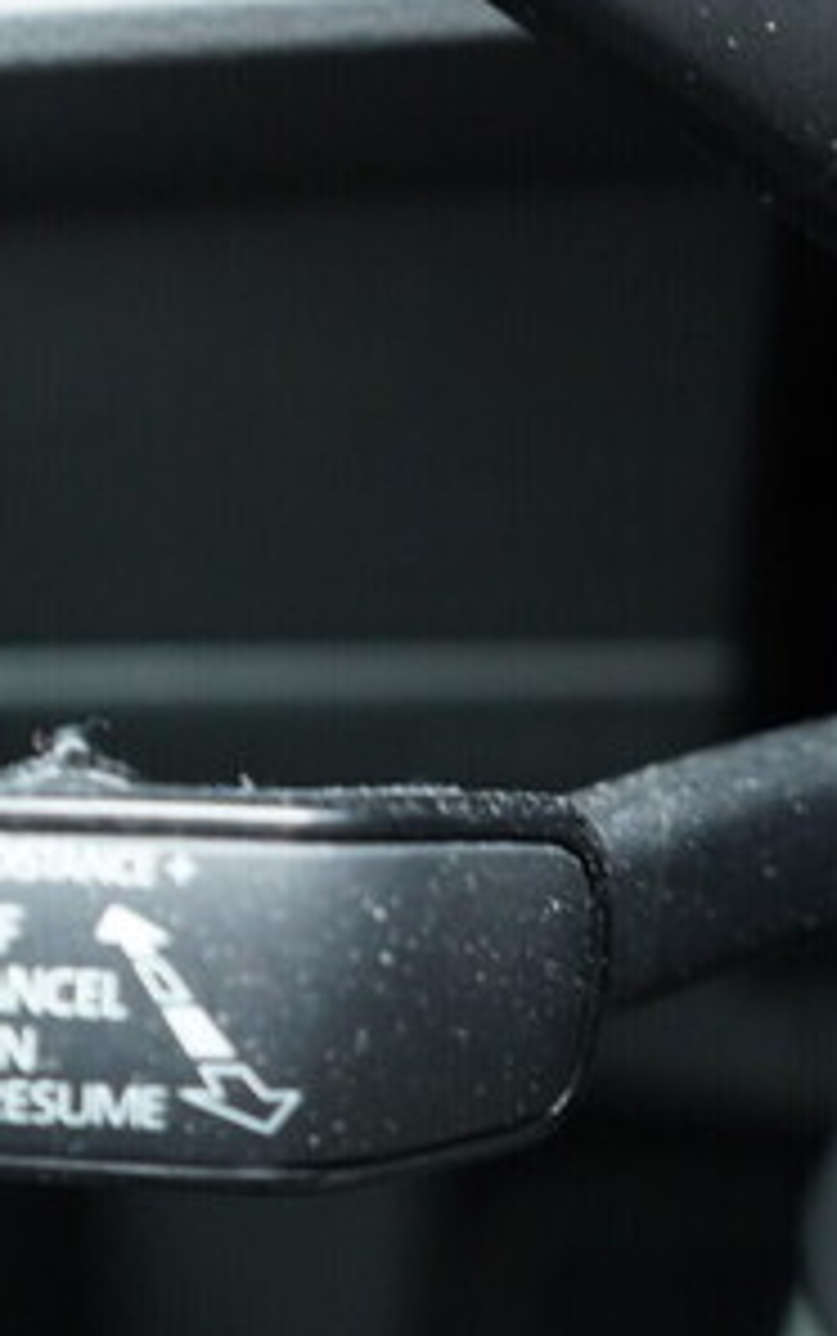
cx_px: 153
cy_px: 812
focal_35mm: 68
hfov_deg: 19.0
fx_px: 2478
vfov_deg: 30.1
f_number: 2.8
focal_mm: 24
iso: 1600
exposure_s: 1/40
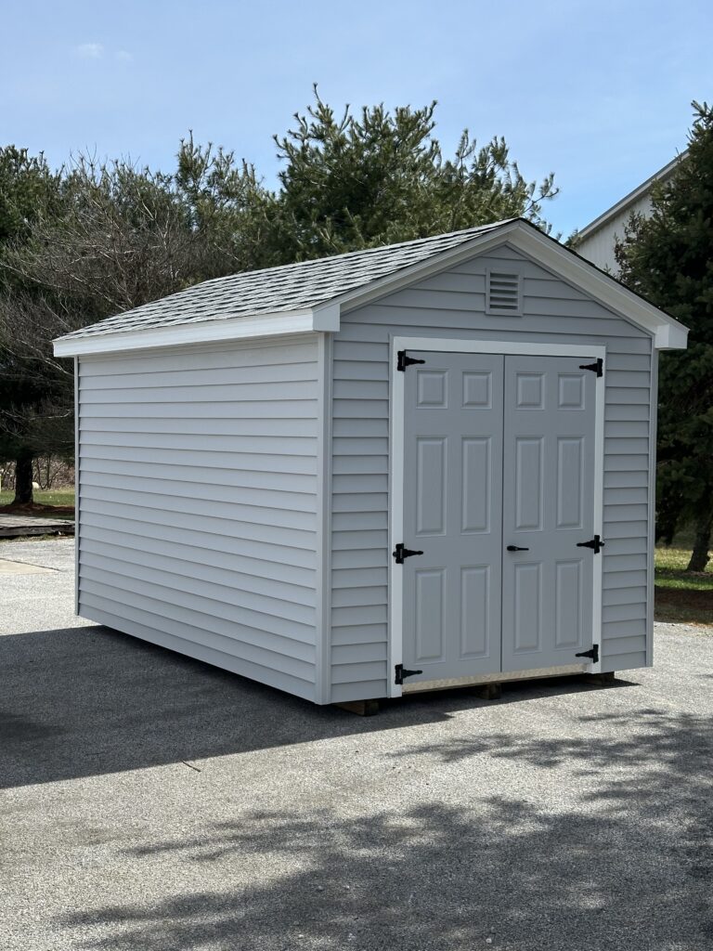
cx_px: 356
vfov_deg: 39.7
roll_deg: +0.9
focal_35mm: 48
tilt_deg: +0.3
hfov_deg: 30.3
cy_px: 476
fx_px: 1318
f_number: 1.78
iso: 64
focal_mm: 6.86
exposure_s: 1/3731
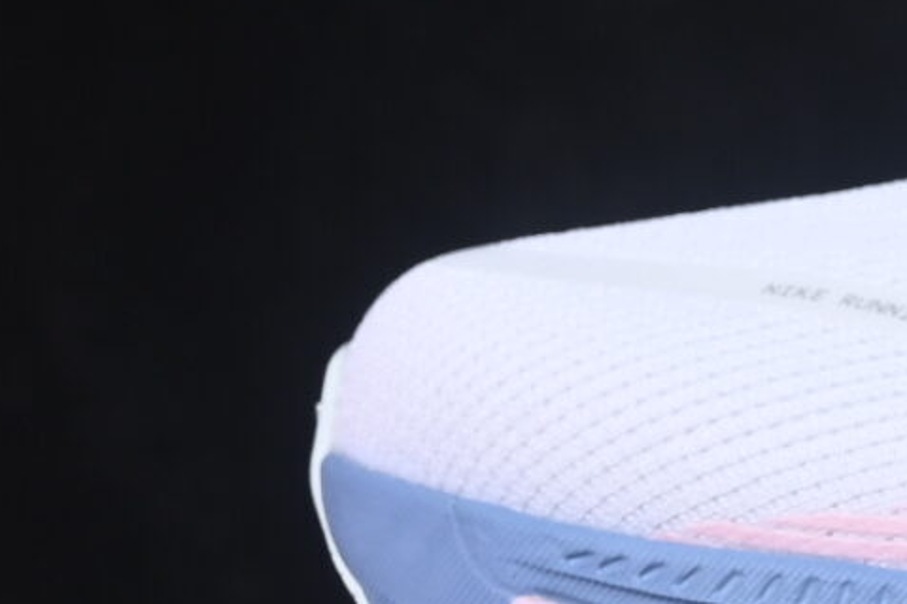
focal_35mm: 400
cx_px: 1876
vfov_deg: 3.4
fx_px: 10077
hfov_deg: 5.1
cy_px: 50
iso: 160
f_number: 8
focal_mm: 50
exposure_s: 1/80
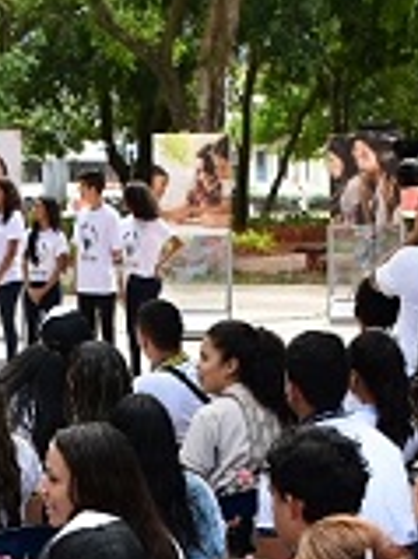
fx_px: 1806
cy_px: 710
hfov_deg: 13.2
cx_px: 158
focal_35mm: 112
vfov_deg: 16.7
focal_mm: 18
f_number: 4.5
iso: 400
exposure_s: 1/800
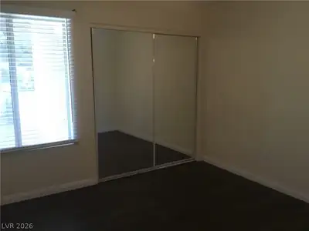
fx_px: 277
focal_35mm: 31
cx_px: 154
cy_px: 116
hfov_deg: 58.4
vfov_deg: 45.4
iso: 200
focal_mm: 3.3
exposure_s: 1/30
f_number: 2.4
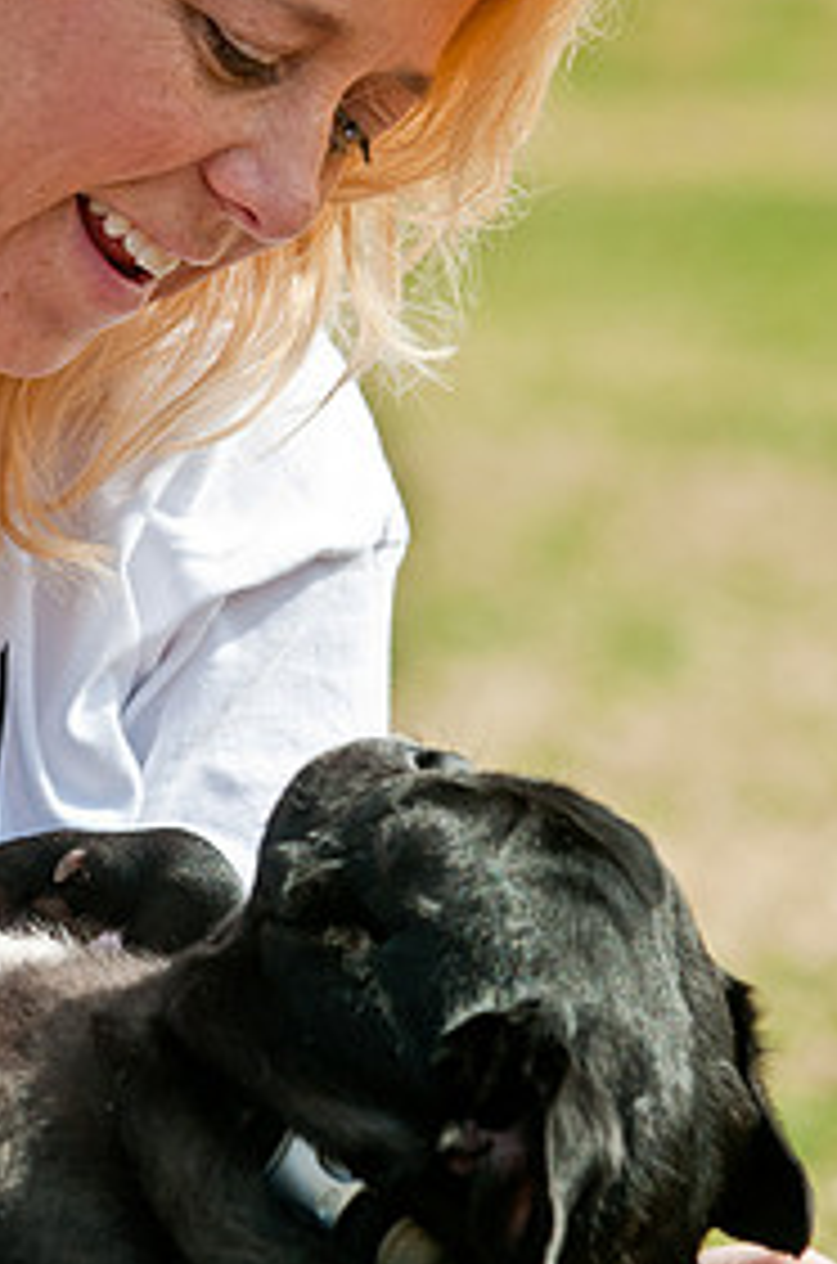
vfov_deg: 6.4
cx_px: 232
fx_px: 11383
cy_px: 621
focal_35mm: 325
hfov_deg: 4.2
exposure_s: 1/1000
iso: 200
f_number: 5
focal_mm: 135
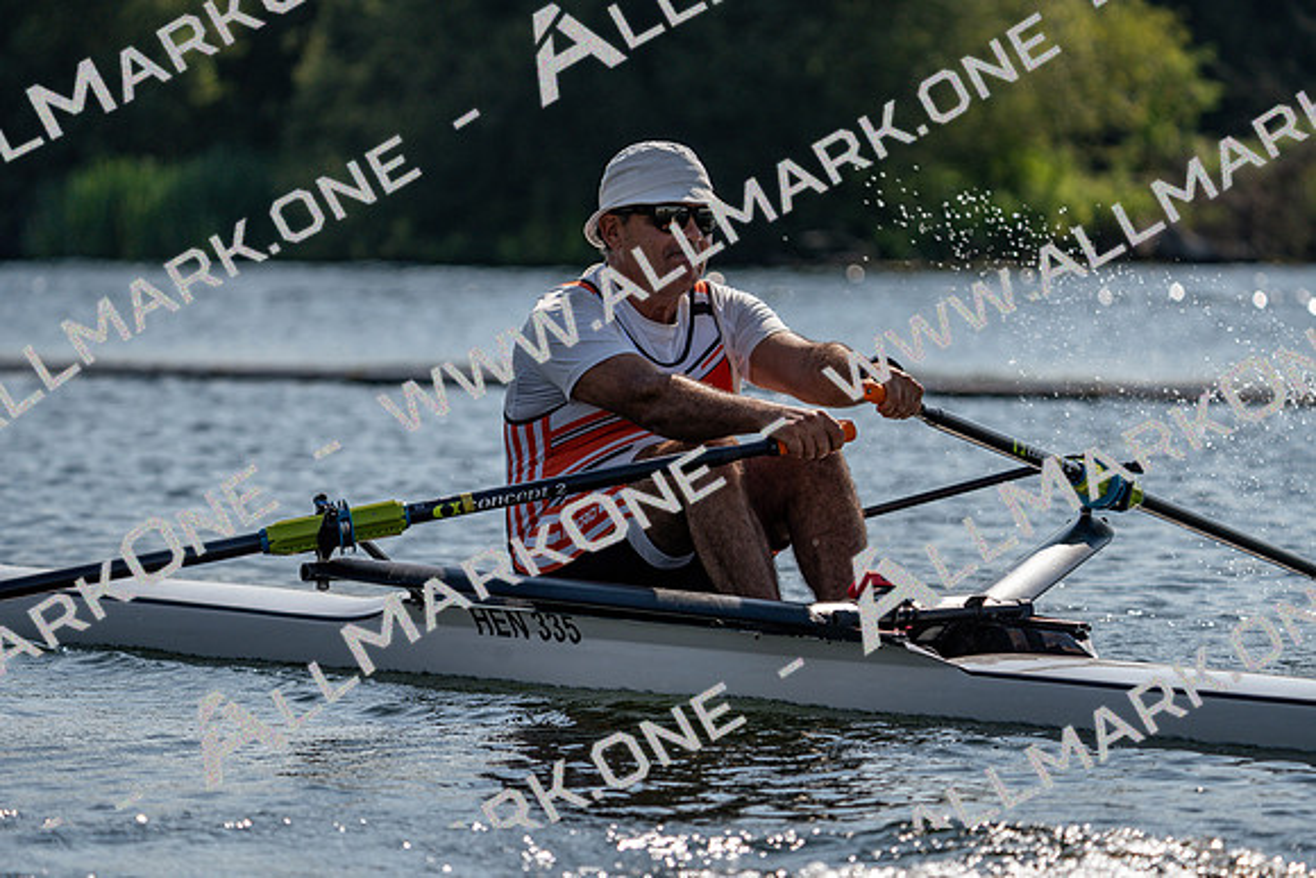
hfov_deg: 8.9
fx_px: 8482
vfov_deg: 5.9
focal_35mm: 232
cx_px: 658
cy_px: 439
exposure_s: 1/1600
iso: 100
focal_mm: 232
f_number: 5.6
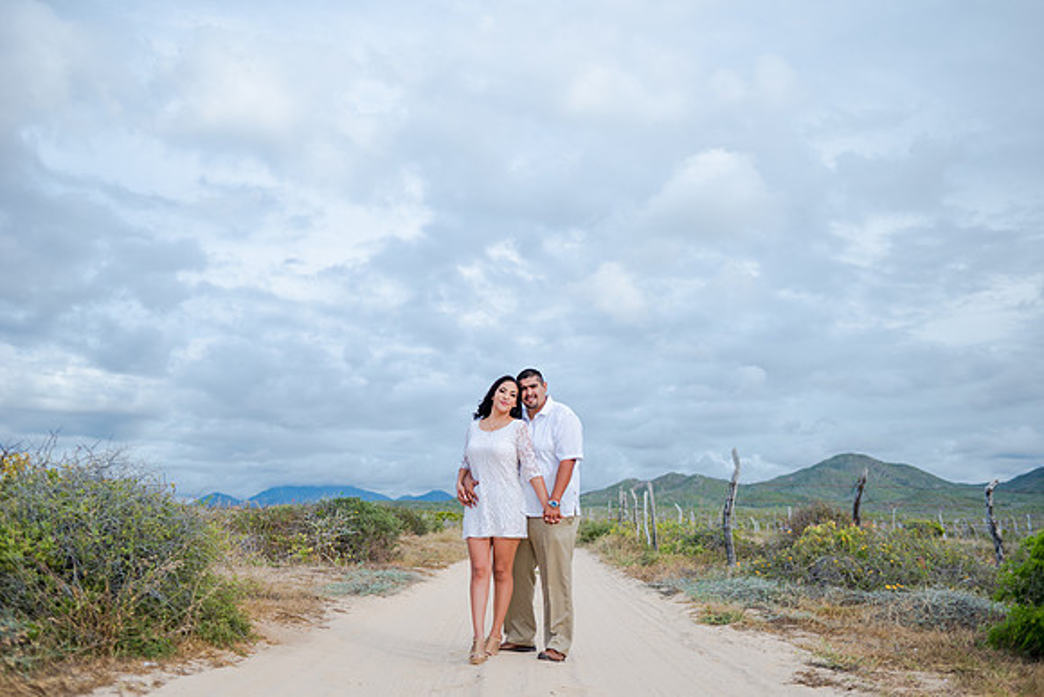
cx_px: 522
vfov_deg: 37.9
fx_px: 1015
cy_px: 348
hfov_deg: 54.4
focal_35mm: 35
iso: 50
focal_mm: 35
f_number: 2.8
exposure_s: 1/2000
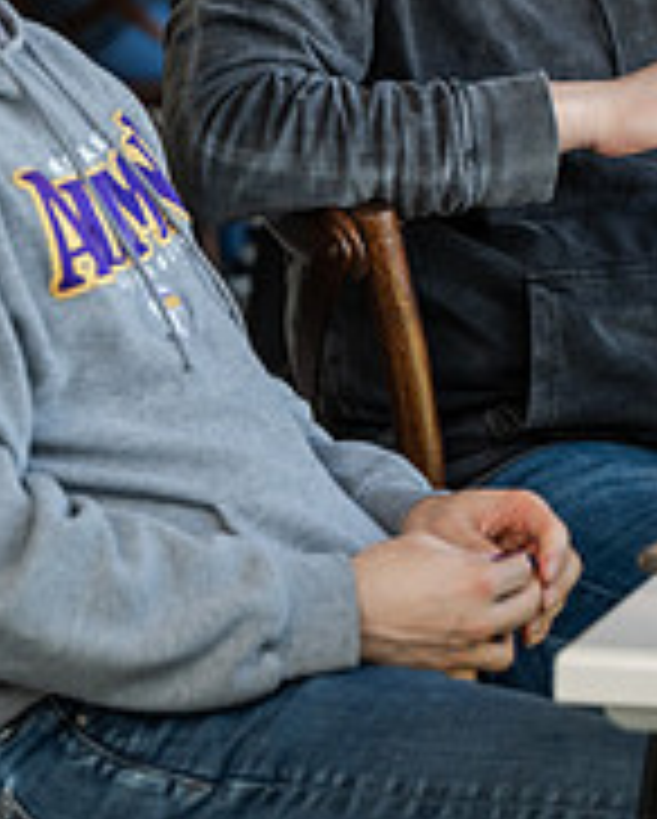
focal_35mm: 242
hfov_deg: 6.4
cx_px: 742
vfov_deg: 7.9
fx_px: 5872
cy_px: 2
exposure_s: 1/400
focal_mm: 81
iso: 800
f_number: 3.5
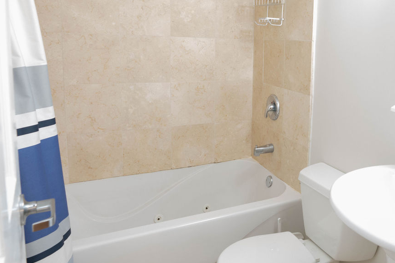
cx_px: 296
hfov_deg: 58.7
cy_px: 88
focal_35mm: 30
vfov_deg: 43.0
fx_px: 329
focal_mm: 16
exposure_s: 1/6
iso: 1250
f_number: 5
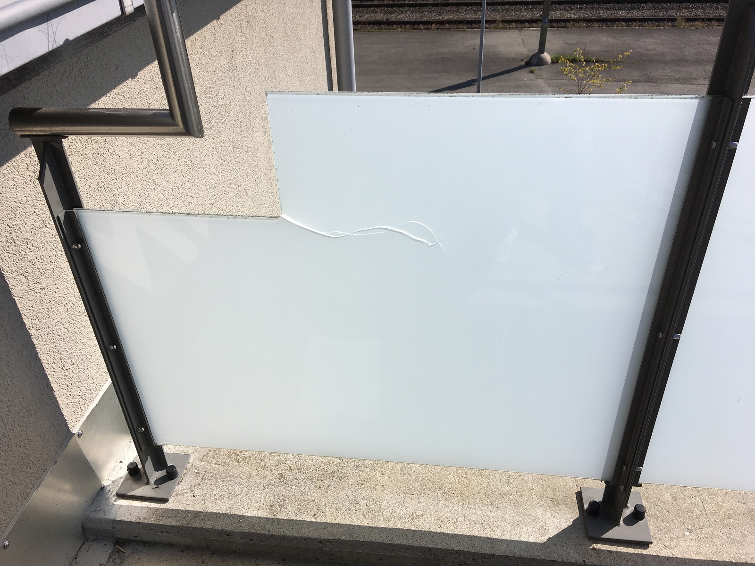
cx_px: 378
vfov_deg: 48.2
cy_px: 283
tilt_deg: -36.5
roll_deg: +1.4
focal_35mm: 29
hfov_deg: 61.7
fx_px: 633
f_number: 2.2
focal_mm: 4.15
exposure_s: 1/2481
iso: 25
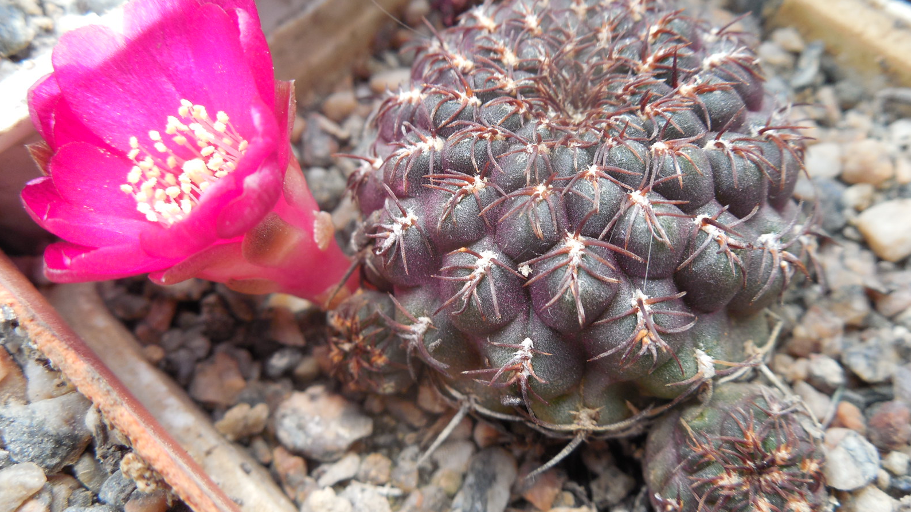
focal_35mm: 34
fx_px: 821
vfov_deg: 34.6
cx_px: 455
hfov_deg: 58.0
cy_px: 241
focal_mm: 5.6
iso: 125
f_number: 3.6
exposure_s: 1/60
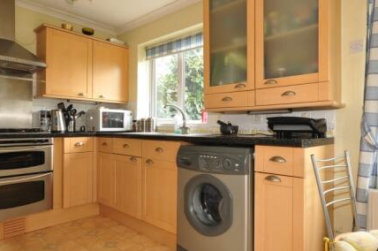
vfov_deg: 54.9
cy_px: 122
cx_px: 202
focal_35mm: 23
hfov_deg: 76.1
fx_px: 241
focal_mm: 10
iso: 200
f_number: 11
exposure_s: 1.6
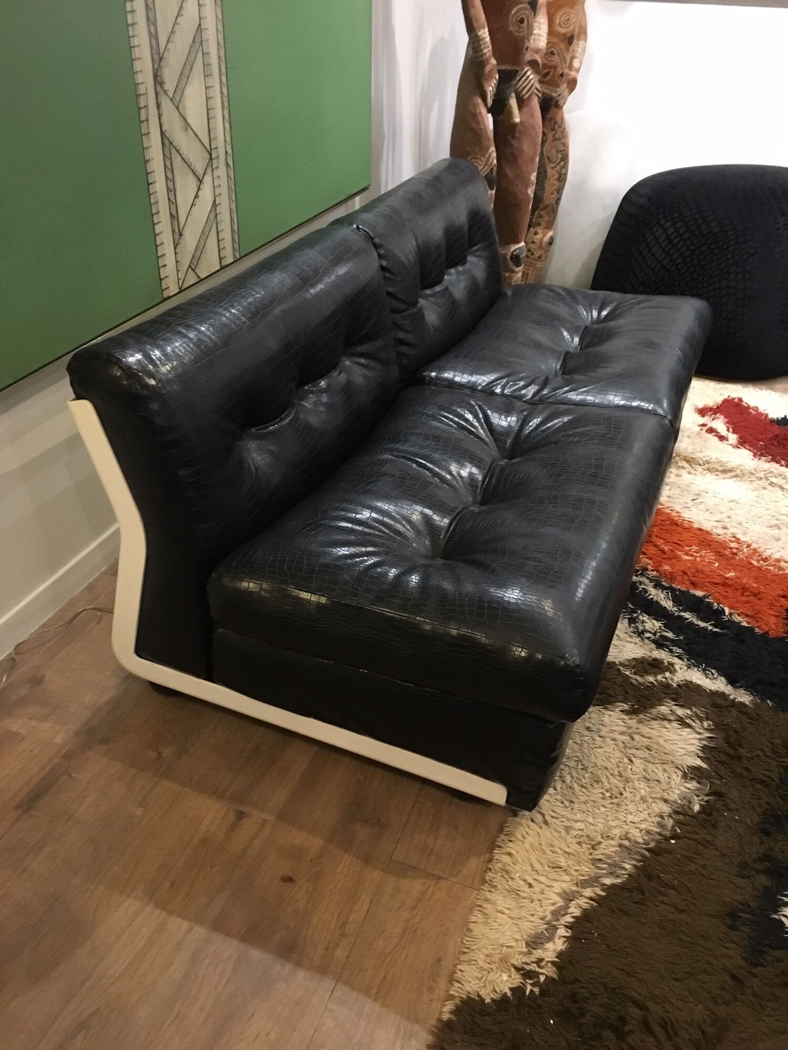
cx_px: 394
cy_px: 525
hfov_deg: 48.2
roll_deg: -3.6
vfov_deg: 61.7
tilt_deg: -31.2
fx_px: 880
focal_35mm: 29
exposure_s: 1/17
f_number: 2.2
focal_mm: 4.15
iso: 250
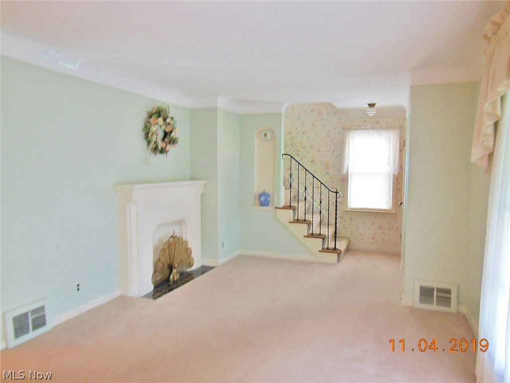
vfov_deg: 54.9
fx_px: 368
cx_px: 255
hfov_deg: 69.4
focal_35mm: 25
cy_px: 192
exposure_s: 1/13
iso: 400
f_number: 3.5
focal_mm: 4.5
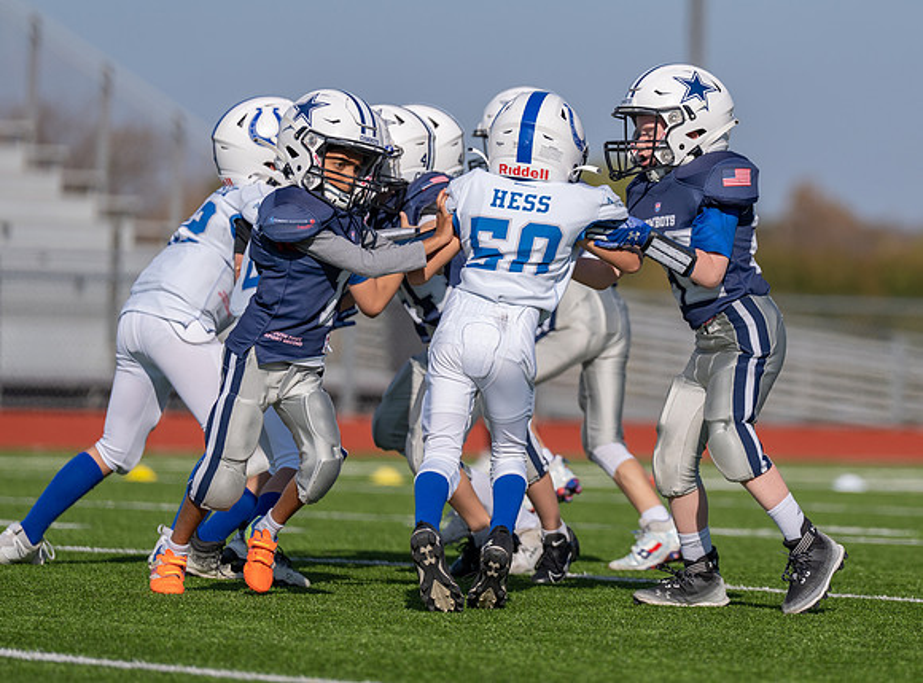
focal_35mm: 308
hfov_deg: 6.5
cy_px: 267
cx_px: 710
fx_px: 8162
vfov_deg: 4.8
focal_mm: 200
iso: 100
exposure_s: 1/3200
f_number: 2.8
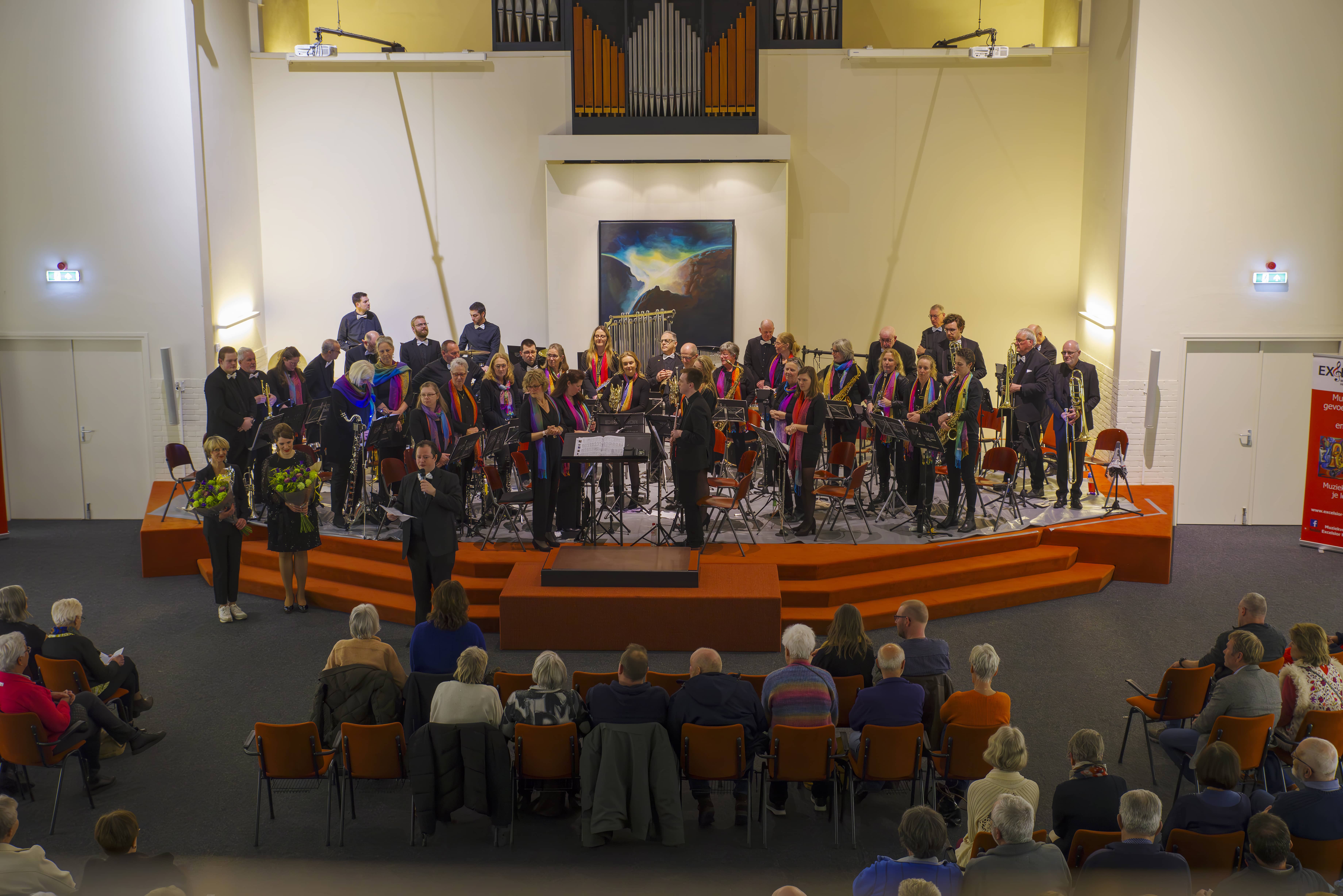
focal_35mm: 45
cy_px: 448
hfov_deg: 43.6
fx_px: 1679
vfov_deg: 29.9
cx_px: 672
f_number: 5
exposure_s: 1/30
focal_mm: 45
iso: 1600
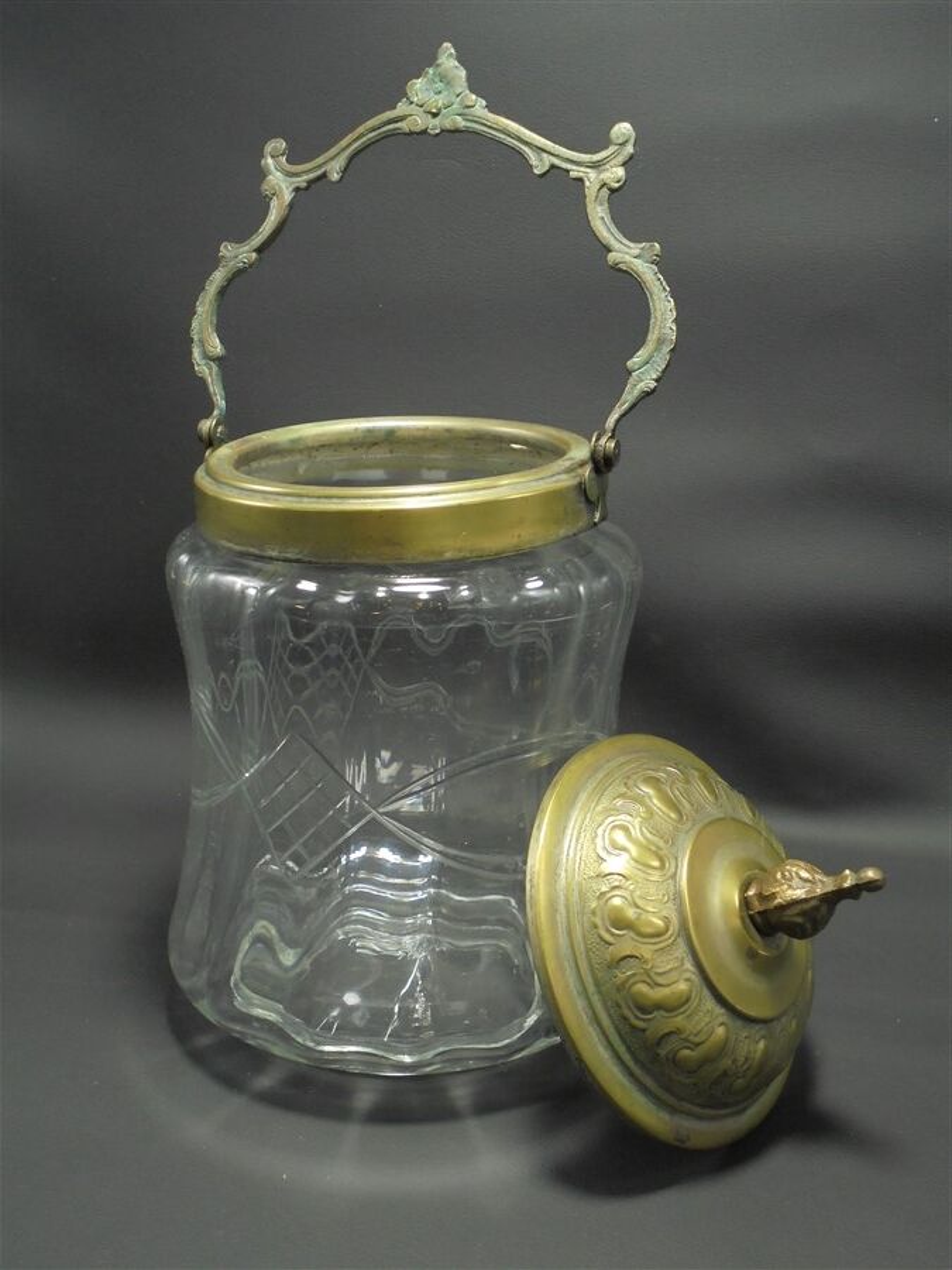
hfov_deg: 37.7
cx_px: 476
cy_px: 635
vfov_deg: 49.0
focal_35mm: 38
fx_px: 1393
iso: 200
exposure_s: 1/30
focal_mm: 6.9
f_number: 4.2
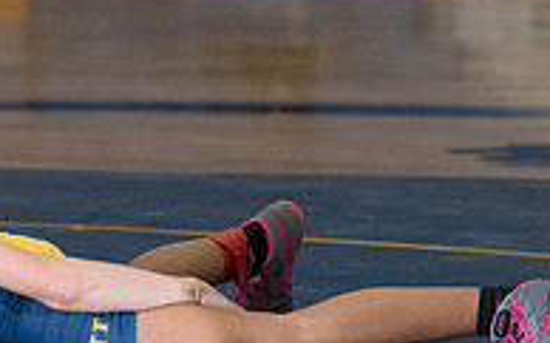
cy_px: 106
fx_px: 8898
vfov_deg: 2.2
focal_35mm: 594
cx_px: -201
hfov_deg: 3.5
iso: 1250
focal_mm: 195
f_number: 5.6
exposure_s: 1/250
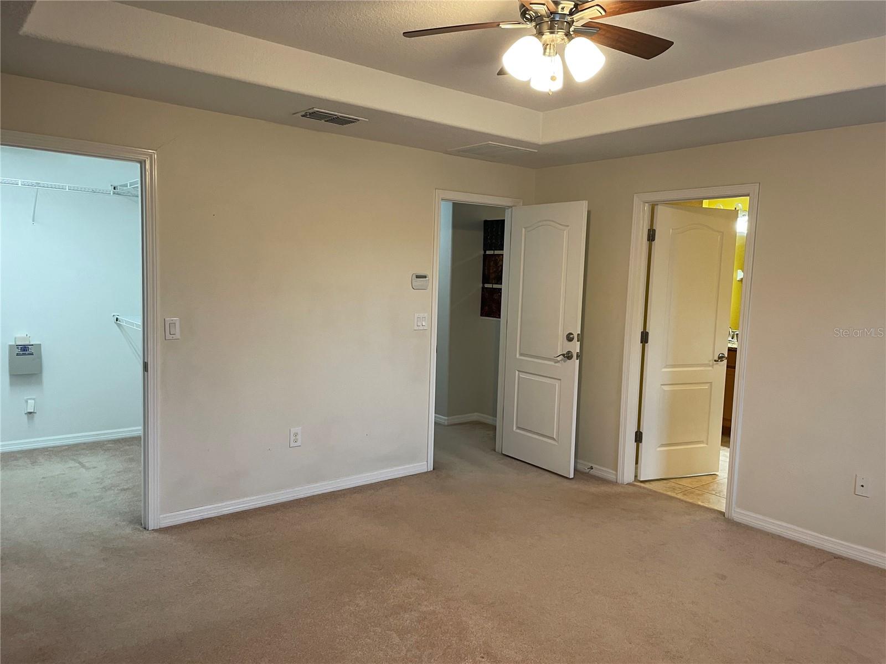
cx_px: 443
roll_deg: -1.7
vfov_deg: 53.1
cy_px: 332
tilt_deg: -3.9
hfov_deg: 67.3
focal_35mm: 26
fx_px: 665
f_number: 1.6
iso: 100
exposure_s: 1/60
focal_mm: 4.2
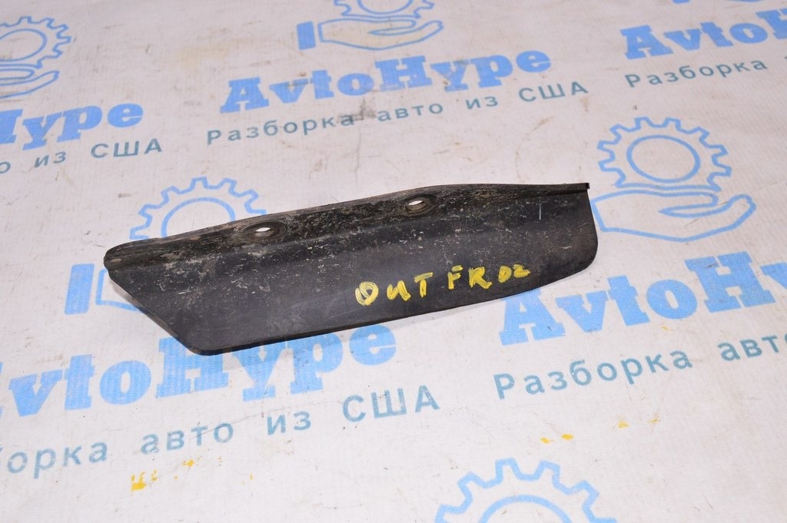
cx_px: 394
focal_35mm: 38
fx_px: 819
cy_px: 262
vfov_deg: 35.4
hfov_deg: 51.3
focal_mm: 25
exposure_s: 1/160
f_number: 8
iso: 1600
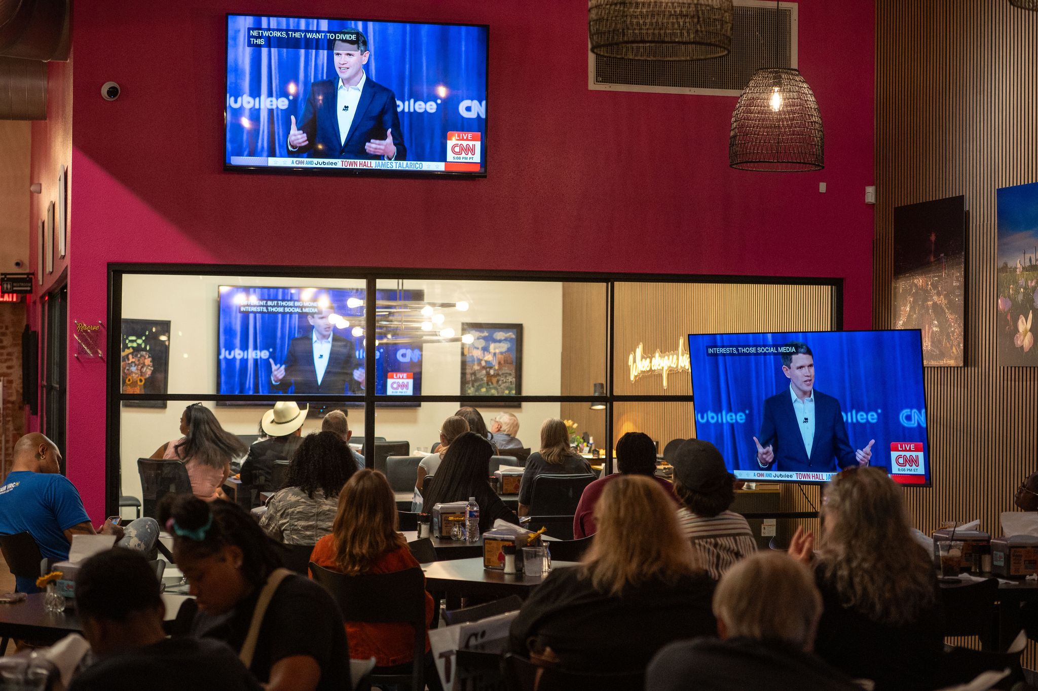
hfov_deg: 28.9
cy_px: 346
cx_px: 519
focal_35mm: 70
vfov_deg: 19.4
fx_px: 2017
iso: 3200
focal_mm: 70
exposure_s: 1/400
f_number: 4
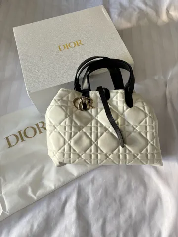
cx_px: 89
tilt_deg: -66.6
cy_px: 118
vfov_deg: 67.3
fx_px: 178
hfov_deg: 53.1
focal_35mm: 26
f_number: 1.6
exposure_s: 1/105
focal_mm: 5.96
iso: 125
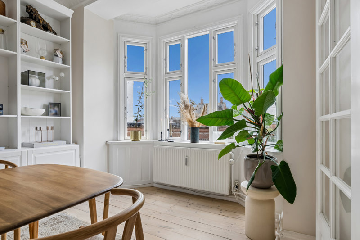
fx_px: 200
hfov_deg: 84.0
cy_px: 120
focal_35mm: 20
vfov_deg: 61.9
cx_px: 180
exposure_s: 1/15
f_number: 9
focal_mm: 20
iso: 160
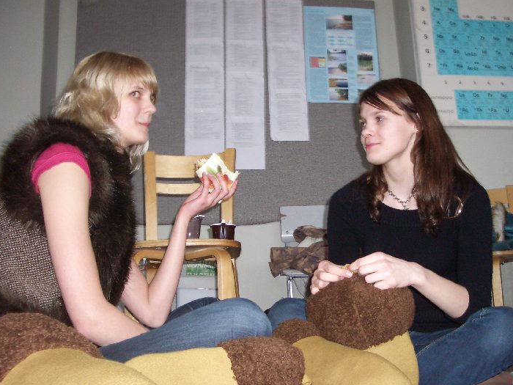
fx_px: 593
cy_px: 207
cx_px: 278
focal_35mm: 40
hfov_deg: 46.7
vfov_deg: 35.9
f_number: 2.6
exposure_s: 1/60
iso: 200
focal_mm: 5.8
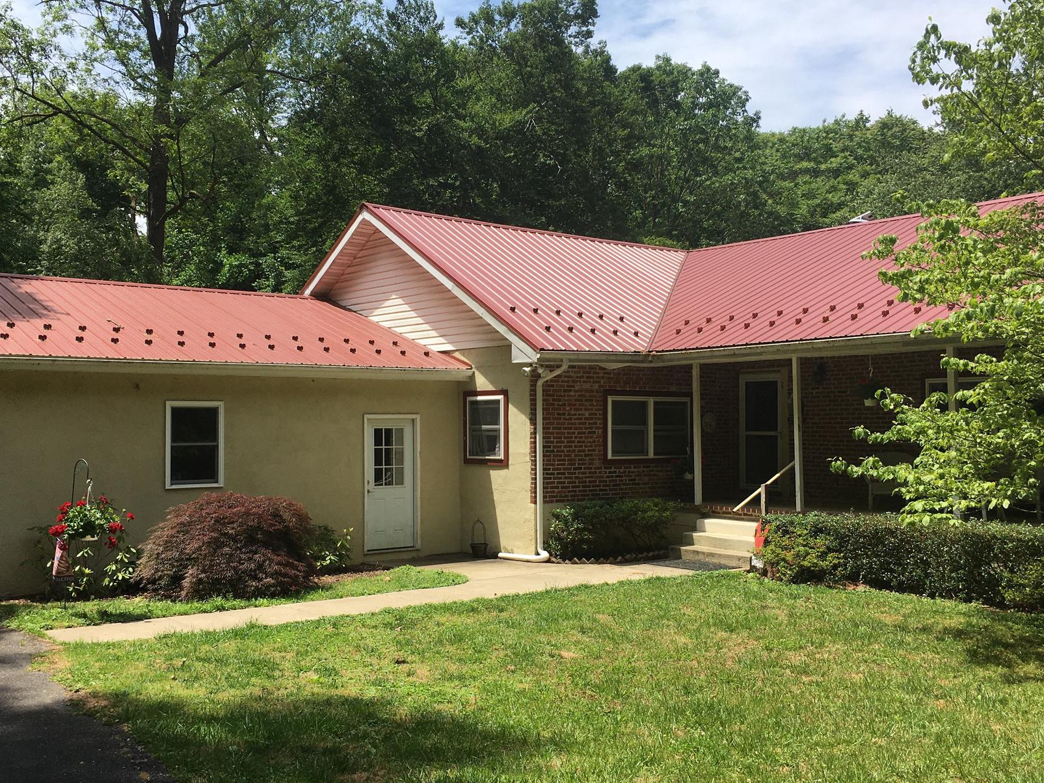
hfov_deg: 50.1
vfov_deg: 38.7
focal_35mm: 37
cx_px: 500
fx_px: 1116
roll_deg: +1.5
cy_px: 397
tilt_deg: +2.1
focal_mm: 4.15
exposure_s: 1/1304
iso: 25
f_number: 2.2
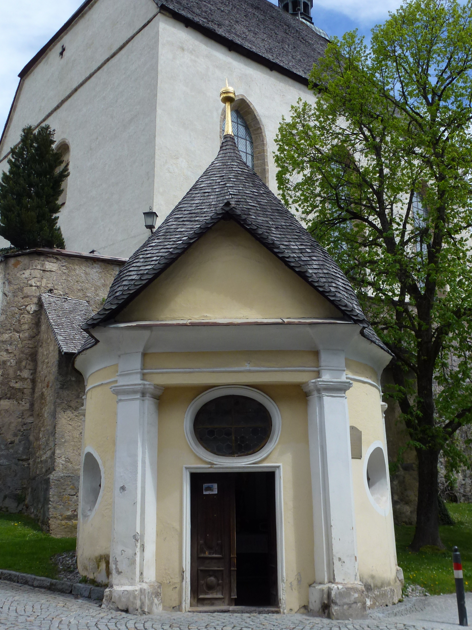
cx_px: 244
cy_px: 259
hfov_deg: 39.7
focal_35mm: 36
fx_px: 654
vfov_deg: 51.1
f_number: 4
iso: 100
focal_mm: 5.4
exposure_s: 1/800
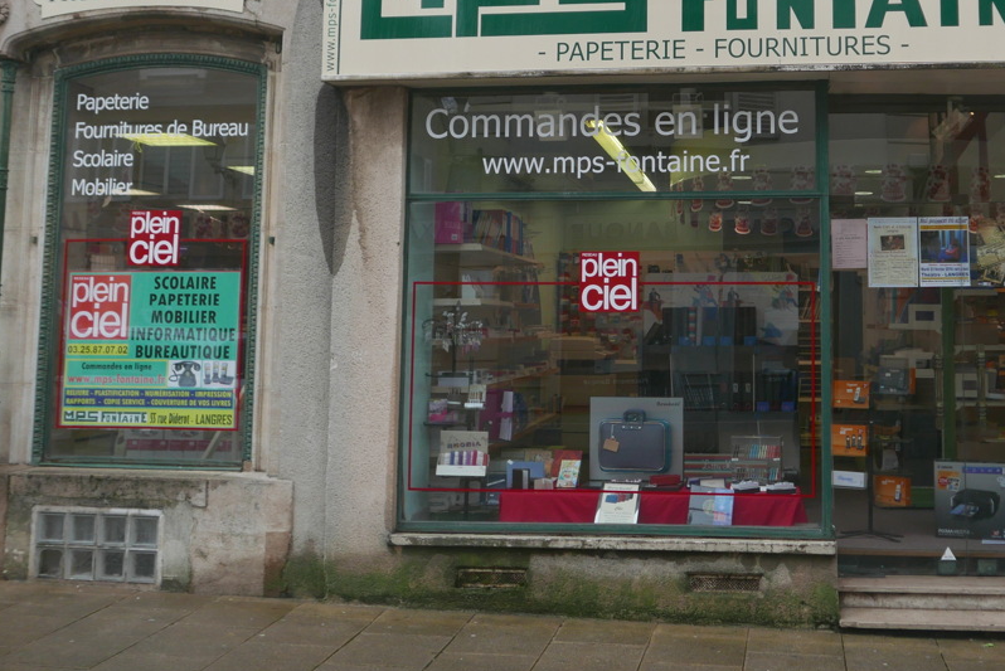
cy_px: 203
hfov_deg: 45.5
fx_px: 1173
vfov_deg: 31.6
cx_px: 692
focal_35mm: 42
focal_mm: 12.5
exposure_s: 1/400
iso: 200
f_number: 2.1
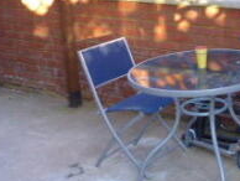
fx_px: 521
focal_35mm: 75
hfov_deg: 23.6
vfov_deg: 18.9
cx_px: 290
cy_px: -18
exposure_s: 1/60
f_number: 2.8
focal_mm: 4.5
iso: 200
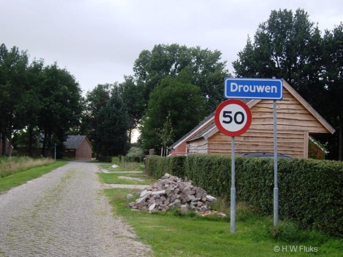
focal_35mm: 38
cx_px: 172
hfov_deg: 49.0
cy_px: 128
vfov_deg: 37.7
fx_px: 377
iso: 64
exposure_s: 1/160
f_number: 2.8
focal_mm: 7.9
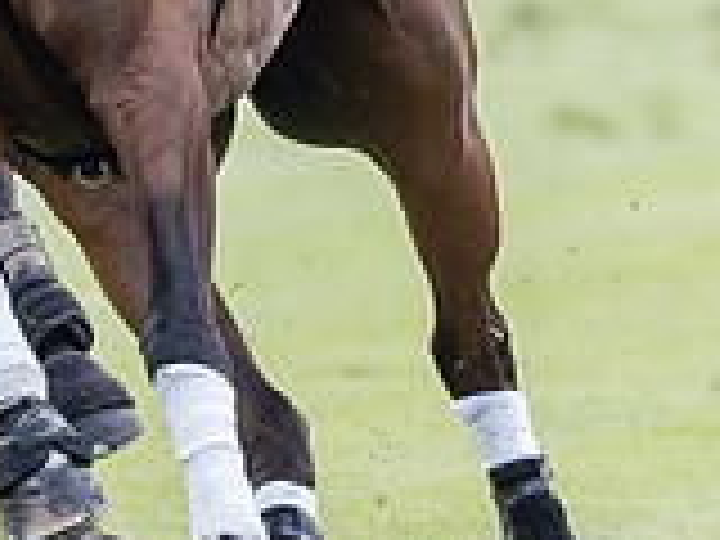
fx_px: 63543
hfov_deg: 0.6
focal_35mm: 3055
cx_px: -199
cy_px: -270
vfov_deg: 0.5
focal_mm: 500
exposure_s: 1/1250
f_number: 4
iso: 400
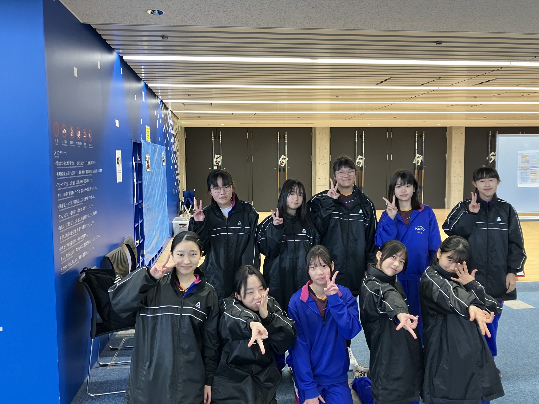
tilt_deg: -3.5
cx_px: 270
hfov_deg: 63.4
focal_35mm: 28
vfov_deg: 49.7
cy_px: 202
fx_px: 436
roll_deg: +0.0
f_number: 1.8
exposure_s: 1/60
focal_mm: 3.99
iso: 200
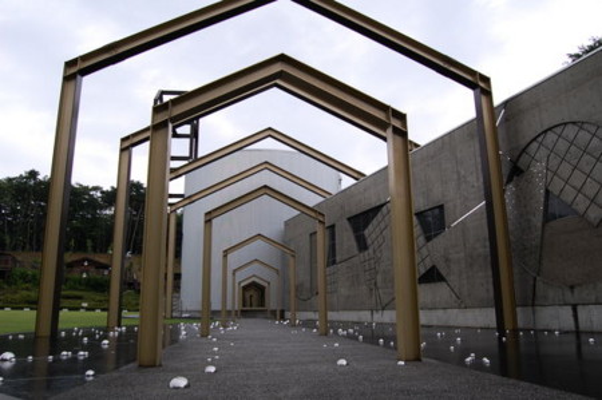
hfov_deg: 67.4
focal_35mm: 27
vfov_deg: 47.8
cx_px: 301
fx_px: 451
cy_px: 200
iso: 200
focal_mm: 18
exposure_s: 1/160
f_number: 6.3
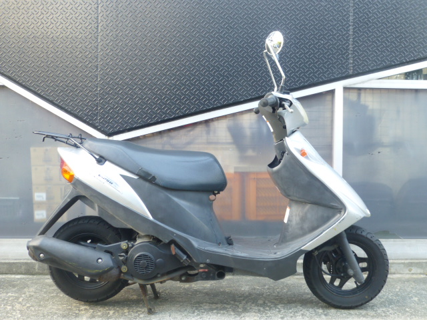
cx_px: 214
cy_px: 160
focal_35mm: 34
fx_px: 419
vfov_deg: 41.8
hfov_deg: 54.0
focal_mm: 6.1
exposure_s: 1/15
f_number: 3.7
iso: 100
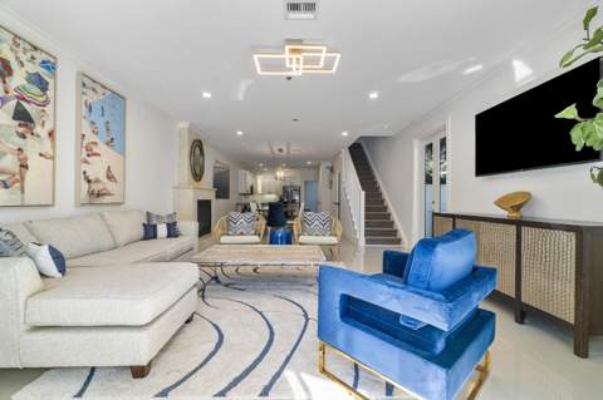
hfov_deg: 100.4
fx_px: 251
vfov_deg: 77.2
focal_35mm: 15
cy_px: 200
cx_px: 302
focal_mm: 10
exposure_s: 1/15
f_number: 11
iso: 160
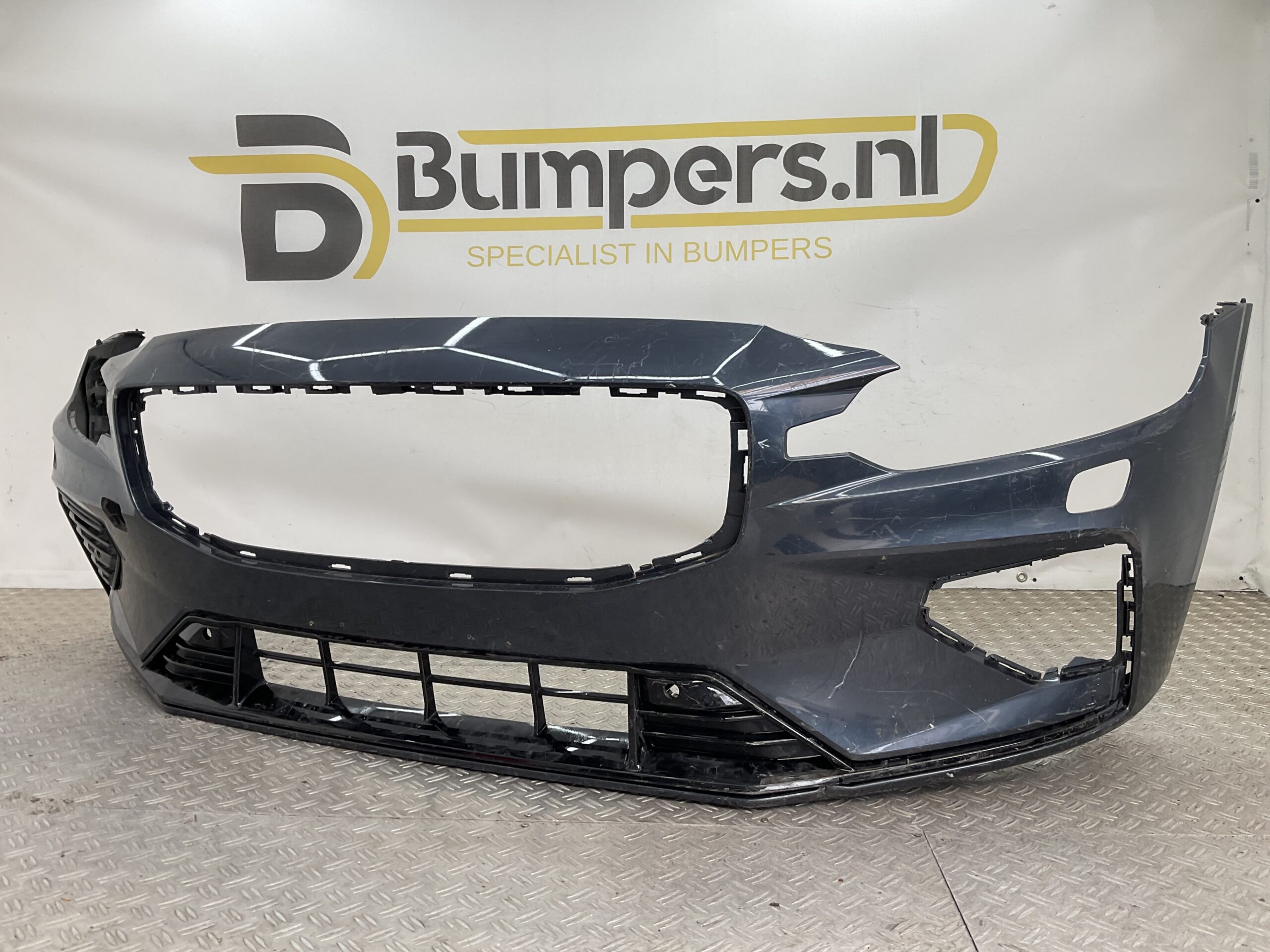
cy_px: 476
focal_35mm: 29
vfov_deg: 48.2
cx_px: 635
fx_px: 1064
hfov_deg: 61.7
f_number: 1.8
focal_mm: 3
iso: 16
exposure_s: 1/124
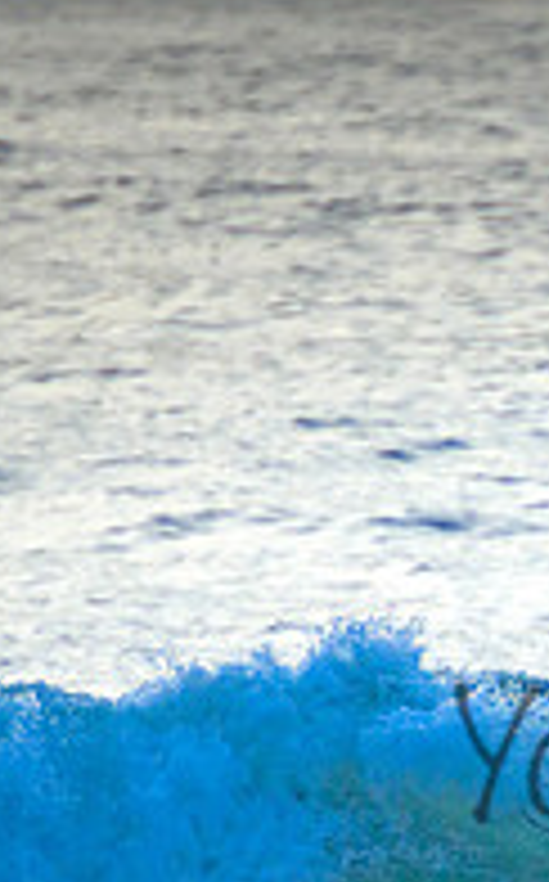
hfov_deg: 0.8
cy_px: 712
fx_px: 39904
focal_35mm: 1662
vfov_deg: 1.3
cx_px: 1093
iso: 560
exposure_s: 1/2000
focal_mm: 400
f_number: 5.6
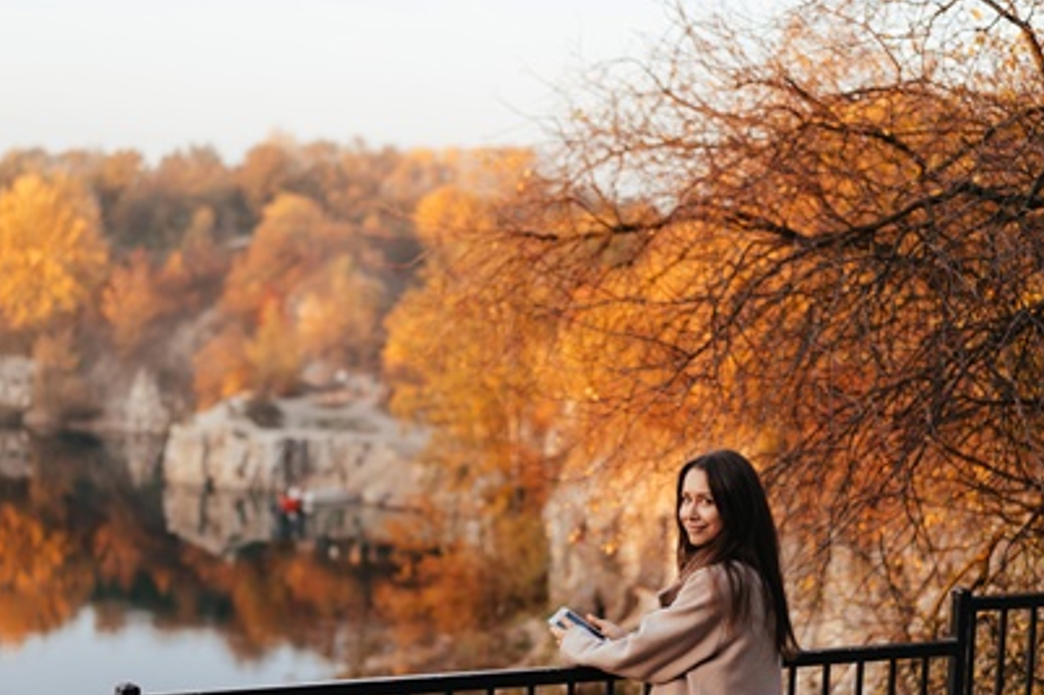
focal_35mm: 72
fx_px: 2087
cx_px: 407
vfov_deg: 18.9
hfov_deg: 28.0
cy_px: 406
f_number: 2
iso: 100
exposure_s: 1/400
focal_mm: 55
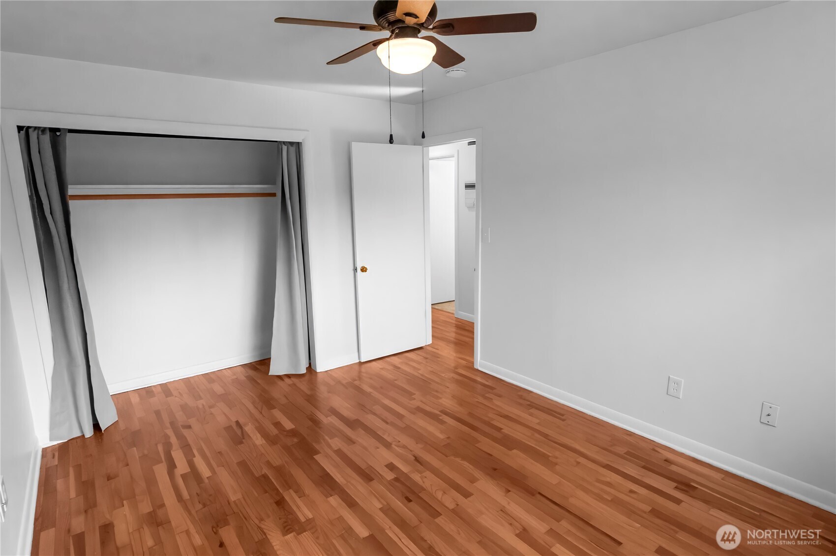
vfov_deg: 63.1
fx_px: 452
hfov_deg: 85.5
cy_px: 278
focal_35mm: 20
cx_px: 418
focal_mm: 13
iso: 3200
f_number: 7.1
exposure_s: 1/200
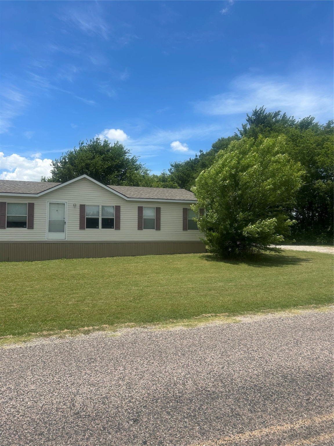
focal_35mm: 26
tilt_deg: +1.6
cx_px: 167
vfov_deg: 67.3
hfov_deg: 53.1
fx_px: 334
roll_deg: -1.0
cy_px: 223
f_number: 1.5
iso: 50
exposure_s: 1/4630
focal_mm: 5.7
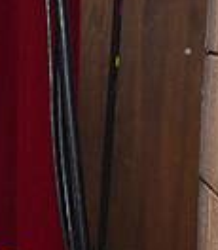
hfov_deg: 6.4
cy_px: 262
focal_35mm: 246
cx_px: -229
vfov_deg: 7.5
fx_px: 1887
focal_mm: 50
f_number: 4.5
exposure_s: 1/80
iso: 2000
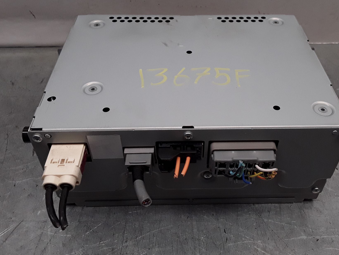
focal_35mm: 35
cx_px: 188
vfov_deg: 40.7
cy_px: 115
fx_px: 343
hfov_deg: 52.5
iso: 100
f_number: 1.9
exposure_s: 1/253
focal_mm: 2.91
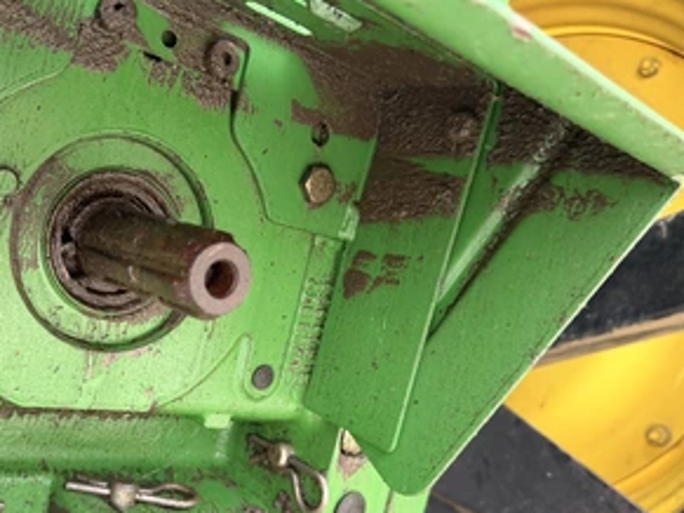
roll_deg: -14.2
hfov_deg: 54.8
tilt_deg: -3.8
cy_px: 318
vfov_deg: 42.6
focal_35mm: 33
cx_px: 259
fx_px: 652
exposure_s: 1/150
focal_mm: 6.76
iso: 200
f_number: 1.78
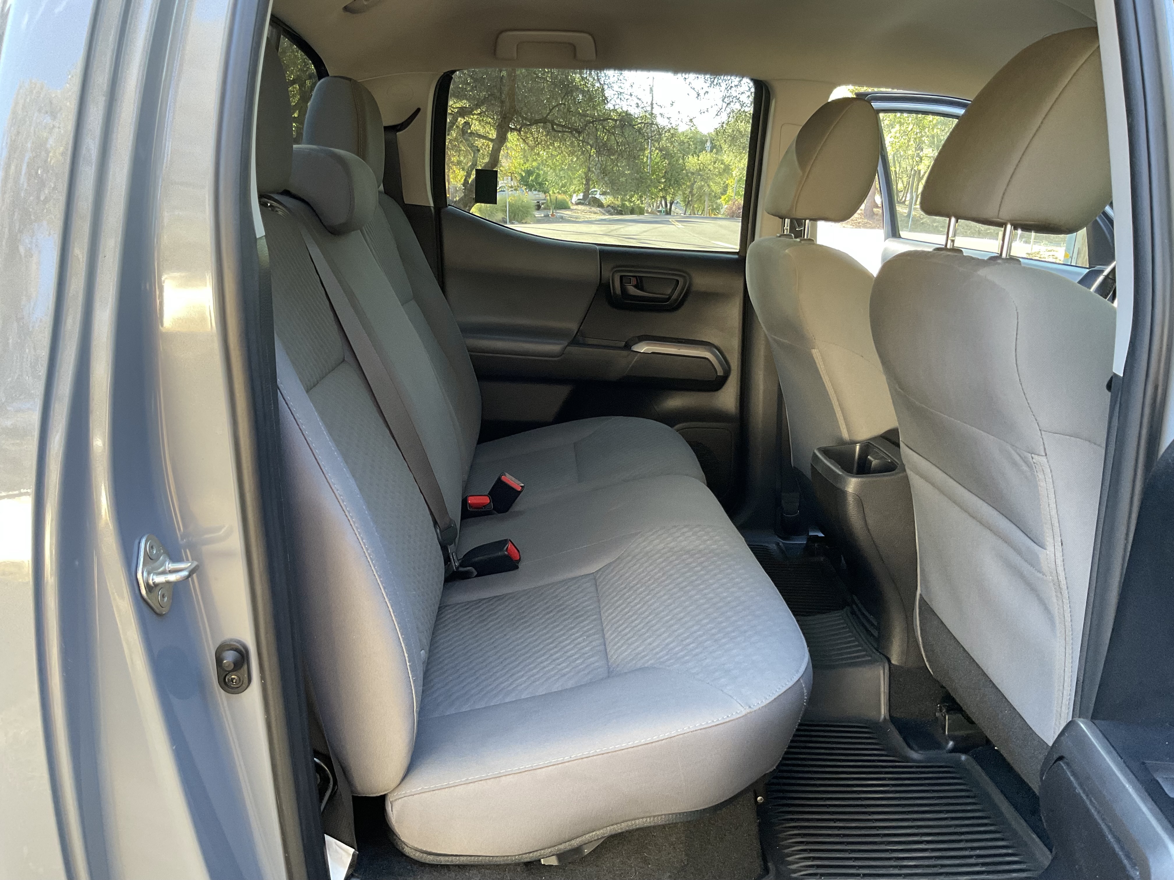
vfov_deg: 48.2
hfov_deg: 61.7
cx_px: 587
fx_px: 984
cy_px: 440
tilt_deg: -15.8
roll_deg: -3.1
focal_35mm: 29
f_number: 1.8
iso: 80
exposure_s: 1/60
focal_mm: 3
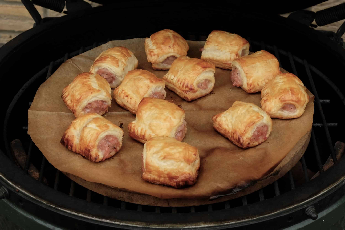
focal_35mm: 59
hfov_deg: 33.9
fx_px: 565
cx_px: 172
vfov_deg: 23.0
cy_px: 115
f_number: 6.4
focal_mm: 39
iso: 200
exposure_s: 1/20
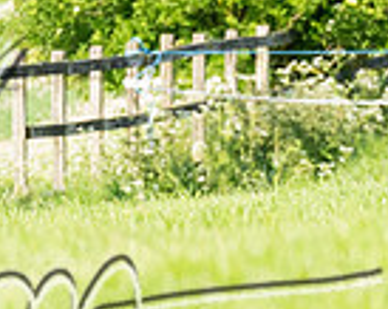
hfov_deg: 1.1
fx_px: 20168
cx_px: -342
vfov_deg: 0.9
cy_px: -60
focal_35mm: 1760
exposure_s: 1/1600
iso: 400
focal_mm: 200
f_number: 5
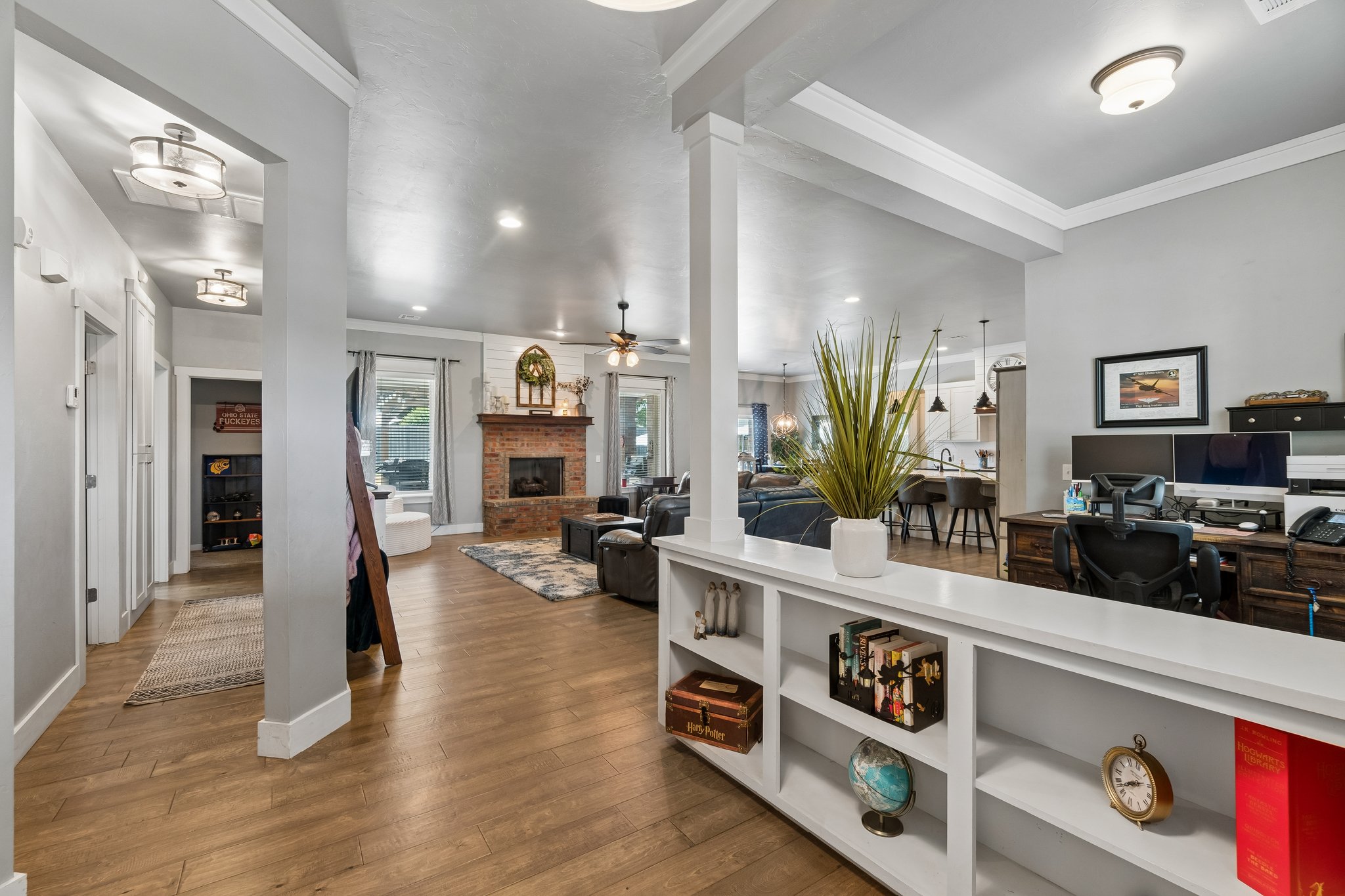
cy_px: 448
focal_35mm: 15
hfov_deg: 100.4
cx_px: 672
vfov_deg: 77.3
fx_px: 560
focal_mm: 10
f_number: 6.3
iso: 200
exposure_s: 1/20
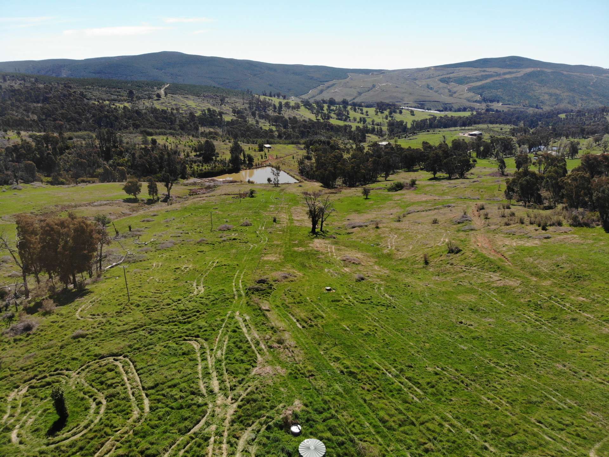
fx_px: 422
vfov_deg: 56.8
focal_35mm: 24
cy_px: 228
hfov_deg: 71.6
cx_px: 304
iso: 100
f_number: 2.8
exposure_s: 1/825
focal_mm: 4.5
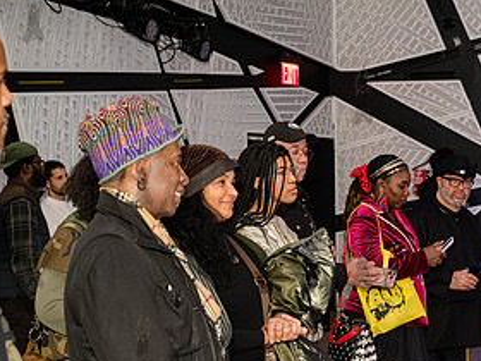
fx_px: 1056
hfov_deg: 25.1
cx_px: 406
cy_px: 251
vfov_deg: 19.3
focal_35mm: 76
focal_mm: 35
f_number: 3.5
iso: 10000
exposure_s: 1/400
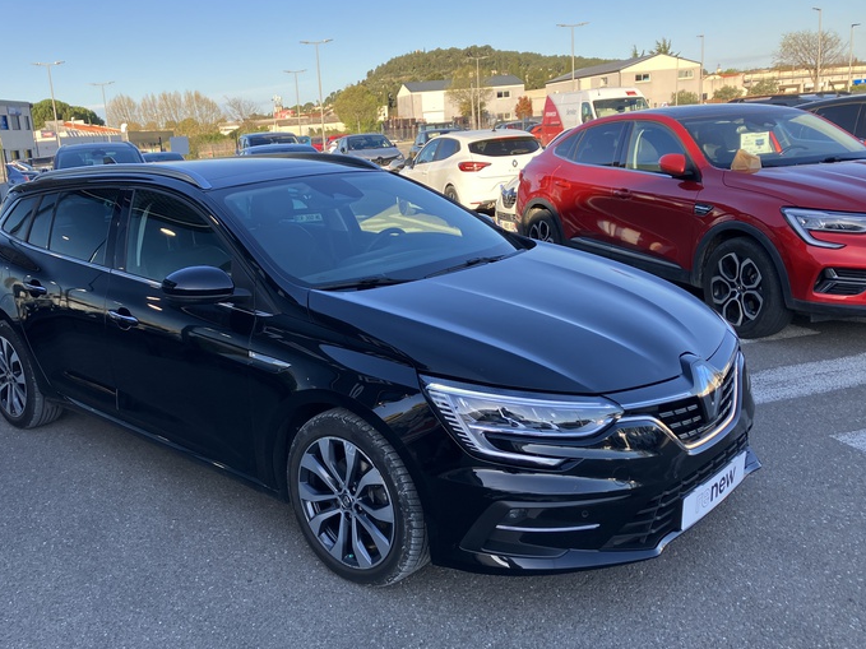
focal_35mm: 33
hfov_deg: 55.1
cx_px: 370
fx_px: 825
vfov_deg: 42.9
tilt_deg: -12.9
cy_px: 330
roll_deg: +5.5
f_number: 1.8
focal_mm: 3.99
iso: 32
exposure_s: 1/362
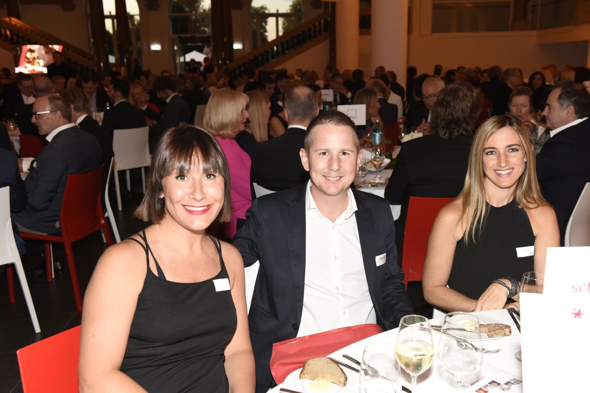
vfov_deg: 36.9
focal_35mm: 36
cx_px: 295
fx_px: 590
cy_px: 196
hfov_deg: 53.1
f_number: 4.5
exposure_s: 1/80
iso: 1600
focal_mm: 36
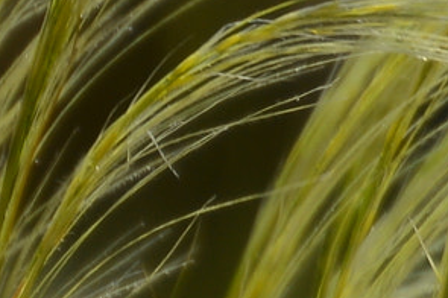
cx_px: 980
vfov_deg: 0.7
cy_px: 201
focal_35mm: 2084
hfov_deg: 1.0
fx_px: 25905
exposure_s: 1/640
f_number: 5.6
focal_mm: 200
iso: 100
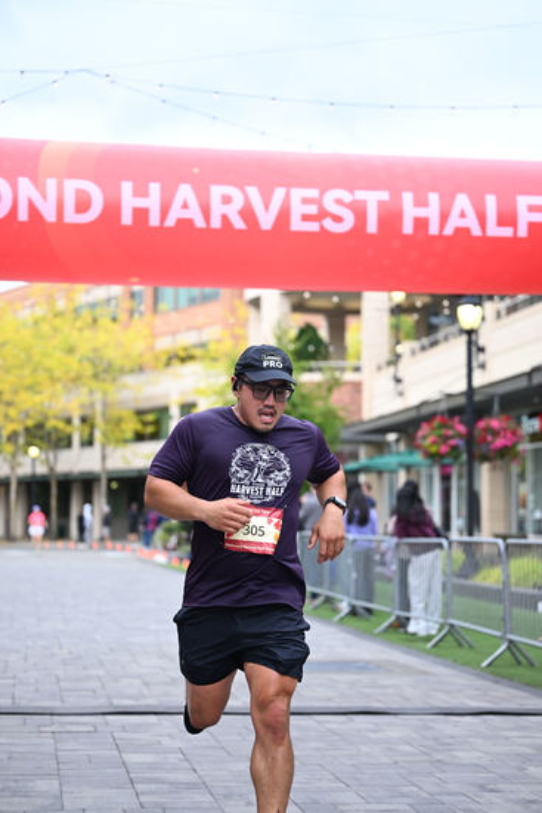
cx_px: 271
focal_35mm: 70
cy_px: 406
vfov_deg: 28.8
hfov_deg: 19.5
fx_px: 1580
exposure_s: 1/1600
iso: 1000
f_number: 2.8
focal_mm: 70
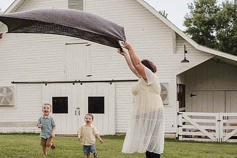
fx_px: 494
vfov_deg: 18.1
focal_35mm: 75
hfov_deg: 26.8
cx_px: 75
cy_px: 101
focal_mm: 50
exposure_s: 1/320
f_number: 4
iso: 200
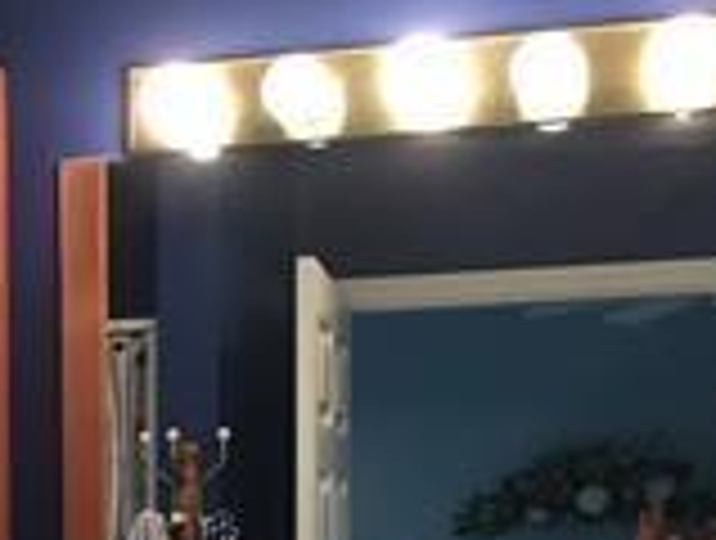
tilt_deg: -3.0
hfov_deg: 19.5
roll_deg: -0.5
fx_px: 2011
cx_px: -34
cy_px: 644
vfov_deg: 14.8
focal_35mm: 97
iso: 80
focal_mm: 4.15
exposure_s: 1/30
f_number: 2.2
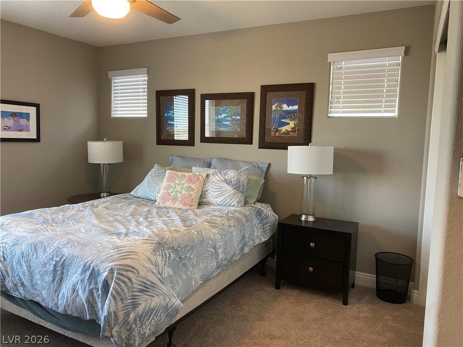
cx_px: 232
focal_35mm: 26
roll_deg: -1.3
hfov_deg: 67.3
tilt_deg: -4.9
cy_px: 174
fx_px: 348
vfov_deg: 53.1
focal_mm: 4.25
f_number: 1.8
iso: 125
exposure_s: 1/60
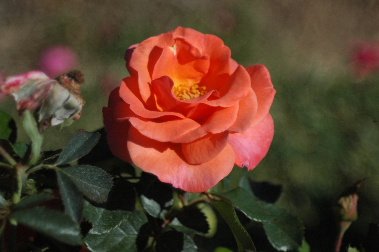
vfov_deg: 9.1
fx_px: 1578
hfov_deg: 13.7
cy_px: 126
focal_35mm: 150
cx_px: 190
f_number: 5.6
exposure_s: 1/2500
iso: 800
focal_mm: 100
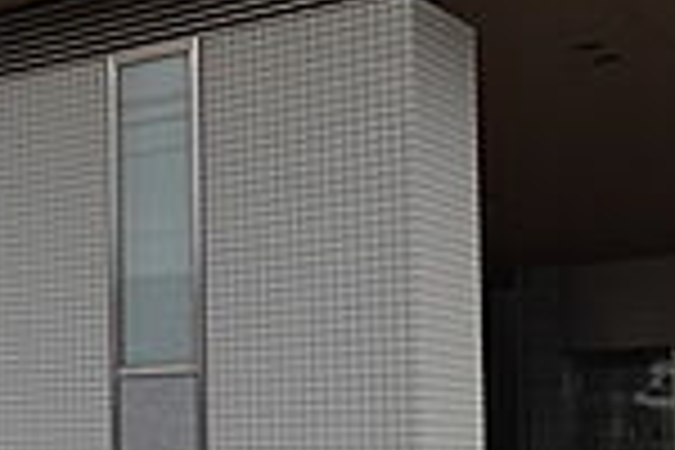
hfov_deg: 21.8
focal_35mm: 80
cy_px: 410
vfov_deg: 16.8
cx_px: -288
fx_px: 1500
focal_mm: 7.6
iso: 125
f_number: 2
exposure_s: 1/500
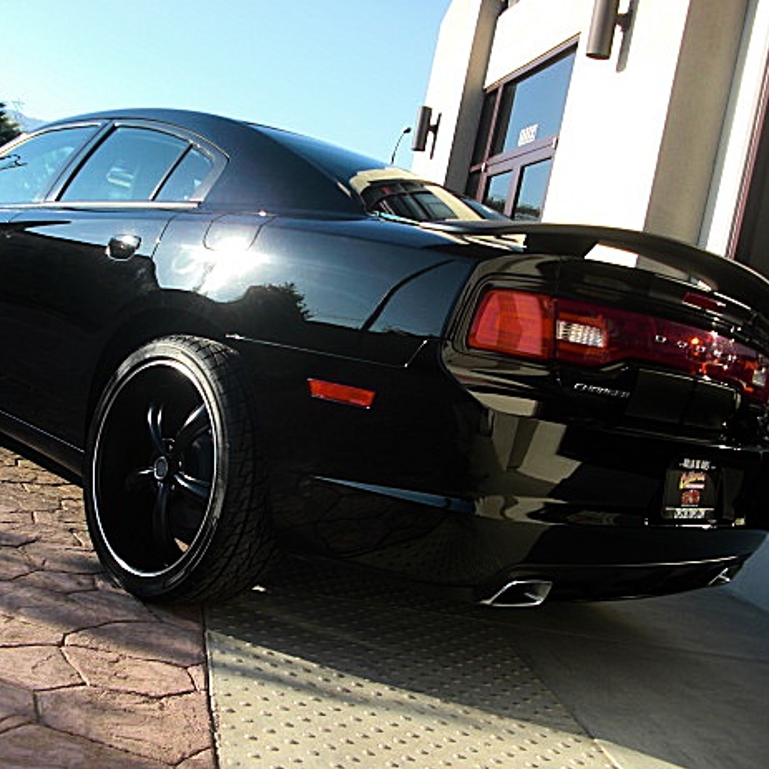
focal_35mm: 44
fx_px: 1106
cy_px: 385
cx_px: 281
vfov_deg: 38.3
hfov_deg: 38.1
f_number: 2.8
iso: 50
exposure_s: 1/400
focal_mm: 6.3
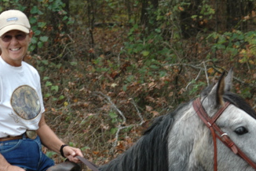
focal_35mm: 206
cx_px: 65
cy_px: 84
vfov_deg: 6.7
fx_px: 1464
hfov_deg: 10.0
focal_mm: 70
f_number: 6.3
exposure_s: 1/160
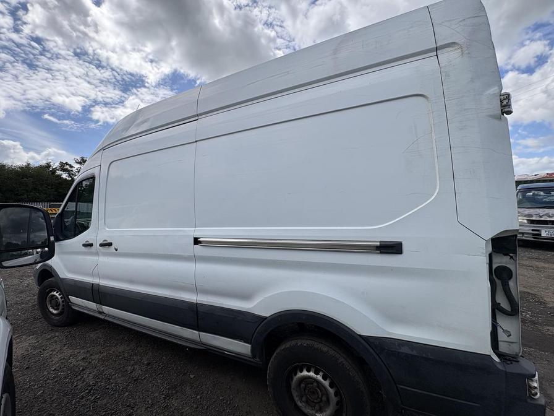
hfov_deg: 102.1
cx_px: 277
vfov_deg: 85.7
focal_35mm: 14
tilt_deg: +1.2
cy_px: 208
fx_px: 224
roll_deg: +2.8
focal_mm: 2.22
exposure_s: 1/1976
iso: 50
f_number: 2.2
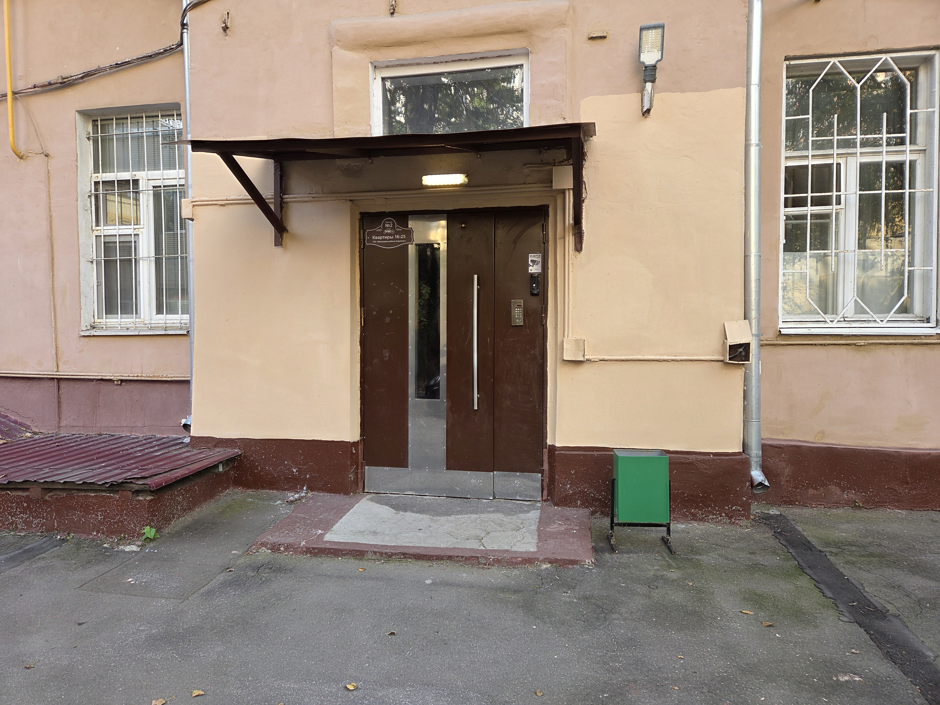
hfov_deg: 73.9
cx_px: 470
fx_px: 625
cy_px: 352
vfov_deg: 58.9
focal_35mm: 23
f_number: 1.8
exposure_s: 1/101
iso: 25
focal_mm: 5.4
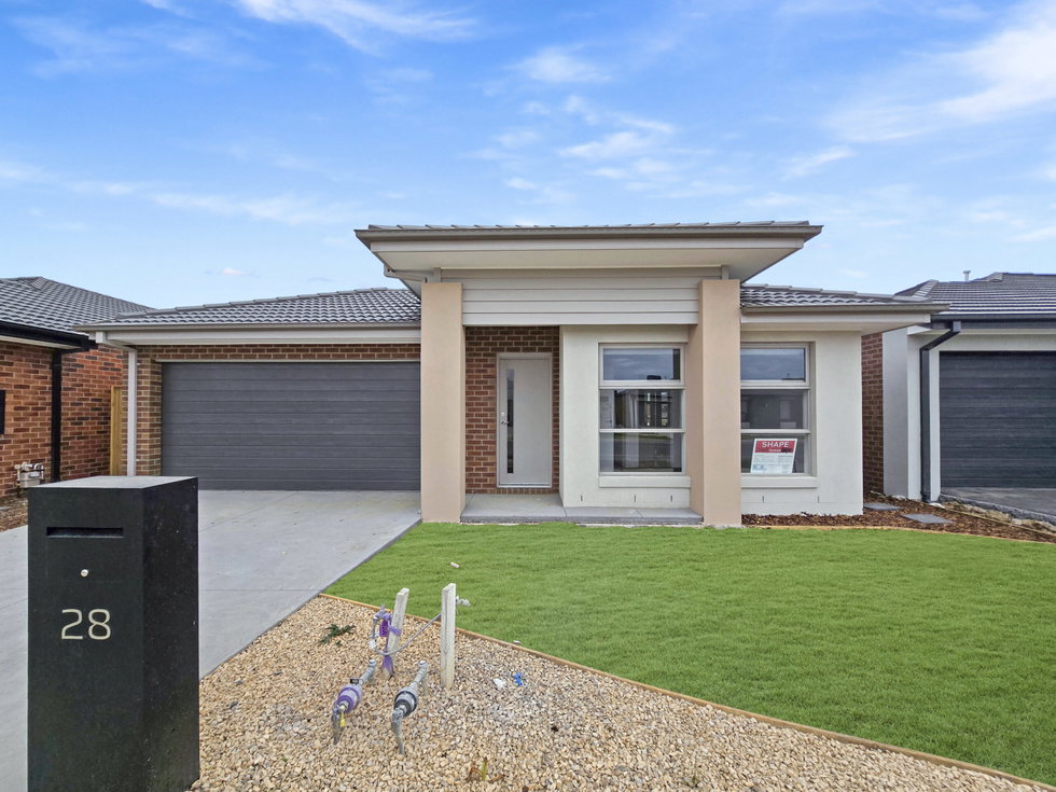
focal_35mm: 13
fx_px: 397
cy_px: 396
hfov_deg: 106.2
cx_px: 528
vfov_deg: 89.9
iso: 50
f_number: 2.2
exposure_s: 1/2314
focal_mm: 2.2
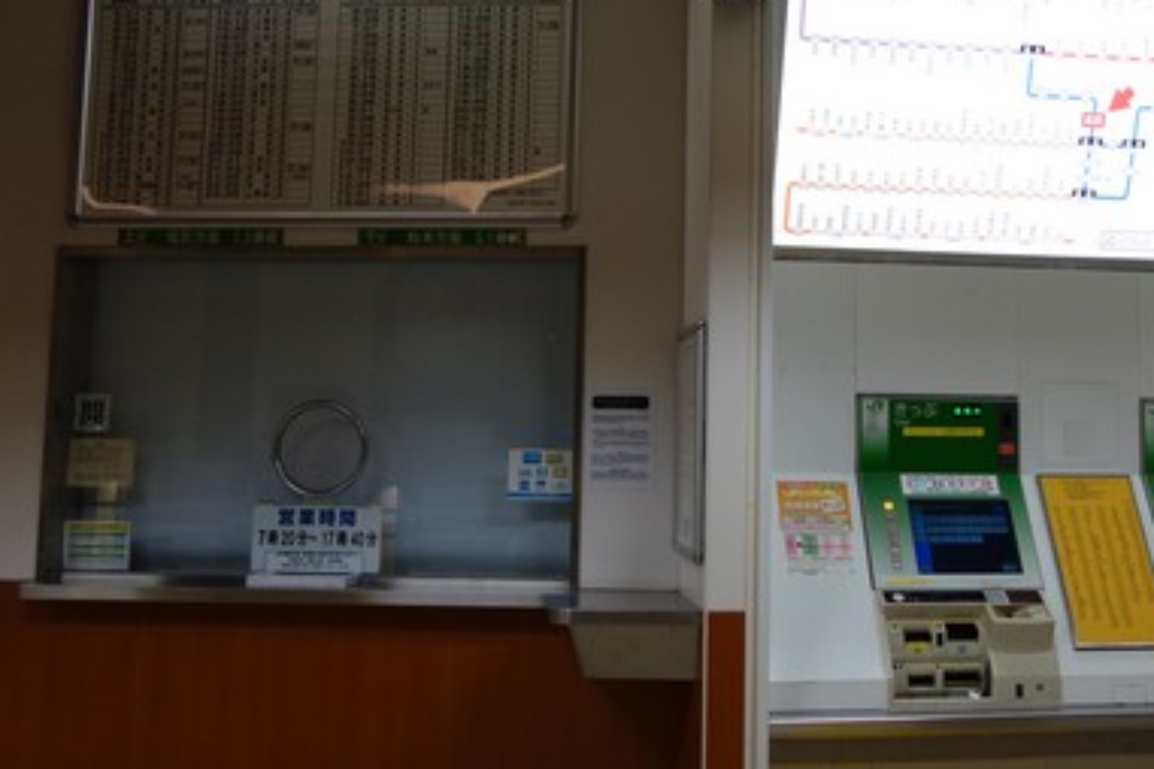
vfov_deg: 28.4
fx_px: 1506
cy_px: 244
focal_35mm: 47
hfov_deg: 41.5
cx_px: 742
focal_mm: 10.4
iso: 320
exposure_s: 1/160
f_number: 1.8
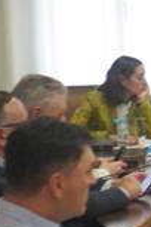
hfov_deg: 5.6
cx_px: 656
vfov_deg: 10.2
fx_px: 1265
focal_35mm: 201
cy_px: 90
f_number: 4
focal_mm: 20
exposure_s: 1/160
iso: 4000
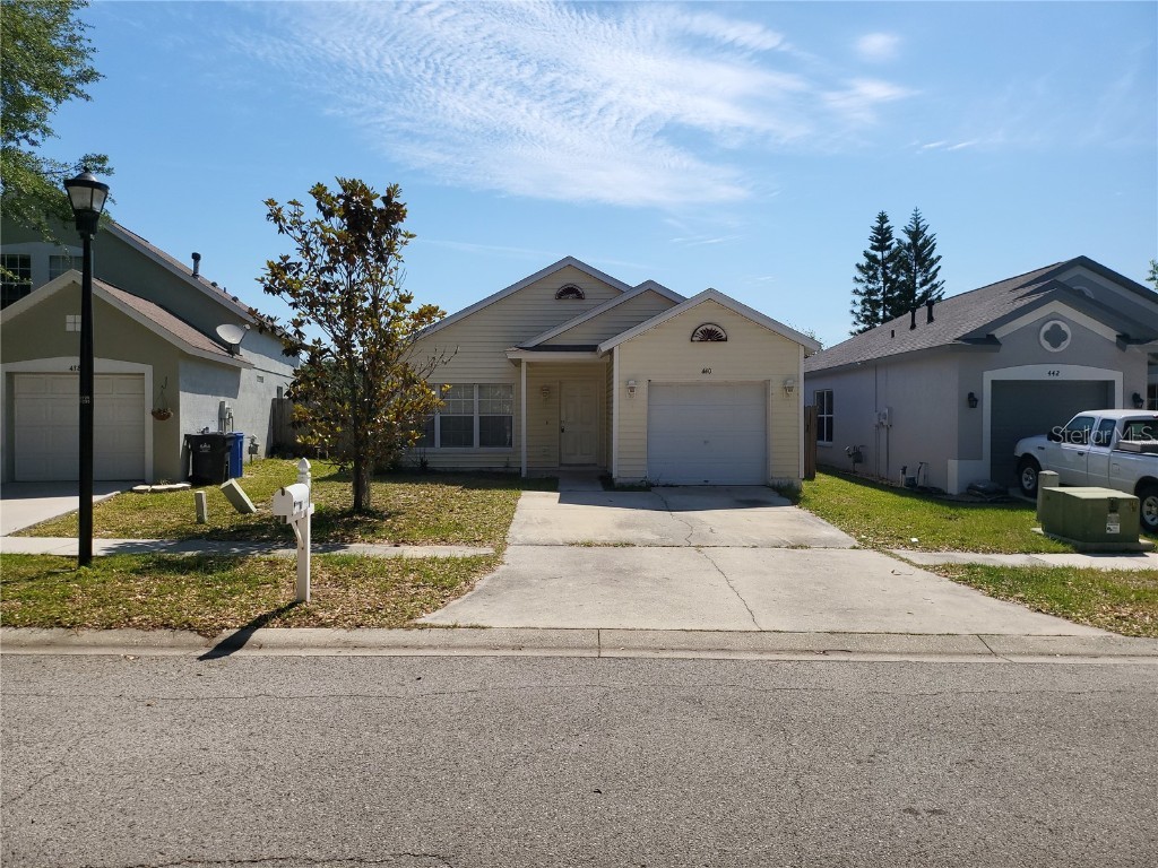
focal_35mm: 24
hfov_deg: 71.6
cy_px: 434
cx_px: 579
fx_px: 803
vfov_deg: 56.8
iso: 40
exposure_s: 1/4142
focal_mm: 5
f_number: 1.8
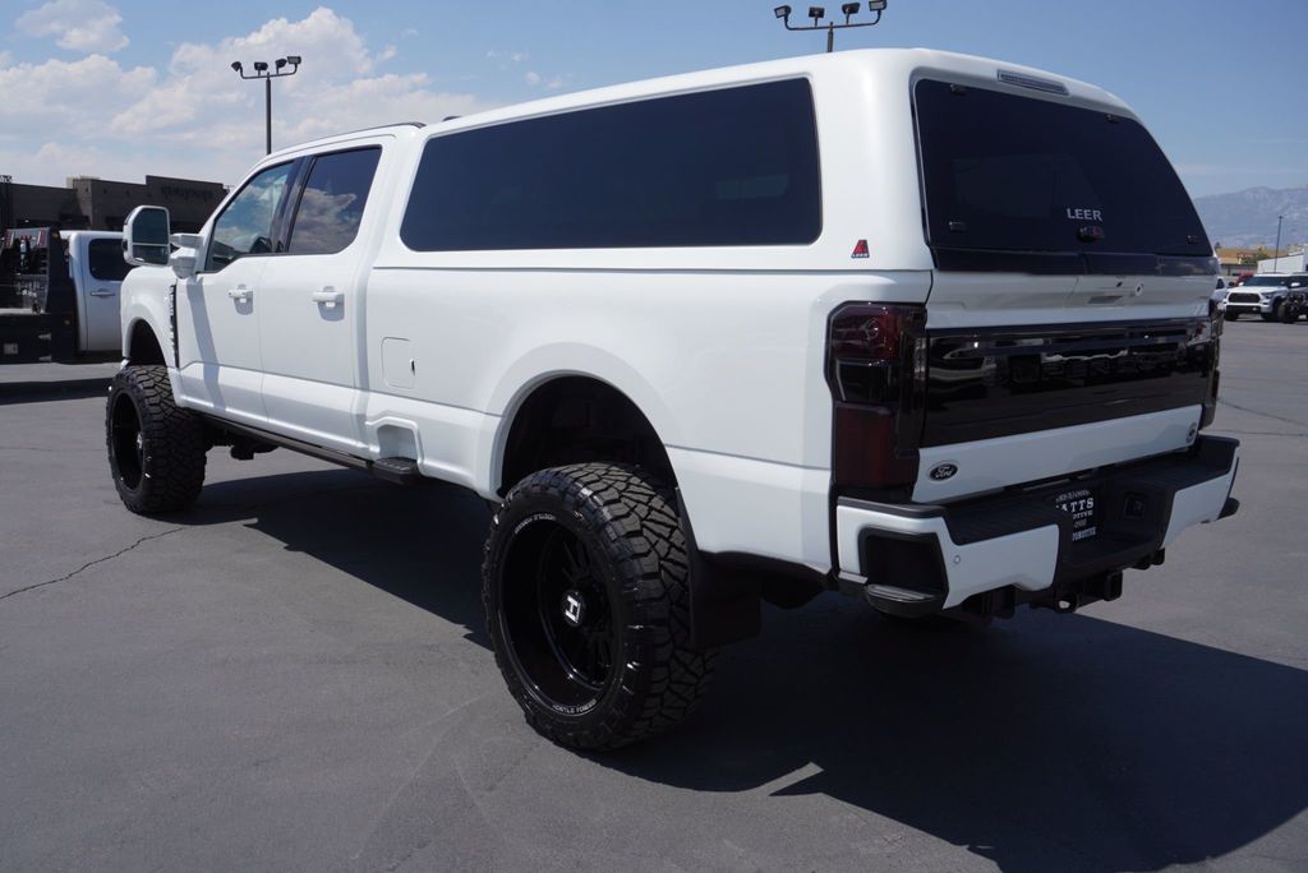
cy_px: 436
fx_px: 1145
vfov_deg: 41.8
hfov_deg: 59.5
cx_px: 654
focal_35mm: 32
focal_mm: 21
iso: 100
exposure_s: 1/500
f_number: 8
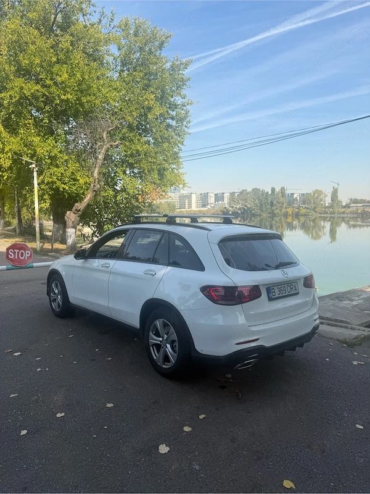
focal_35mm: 24
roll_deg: +0.2
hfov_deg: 56.8
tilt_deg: -5.5
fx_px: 342
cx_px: 185
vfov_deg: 71.6
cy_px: 247
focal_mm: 6.76
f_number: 1.78
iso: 80
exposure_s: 1/2445
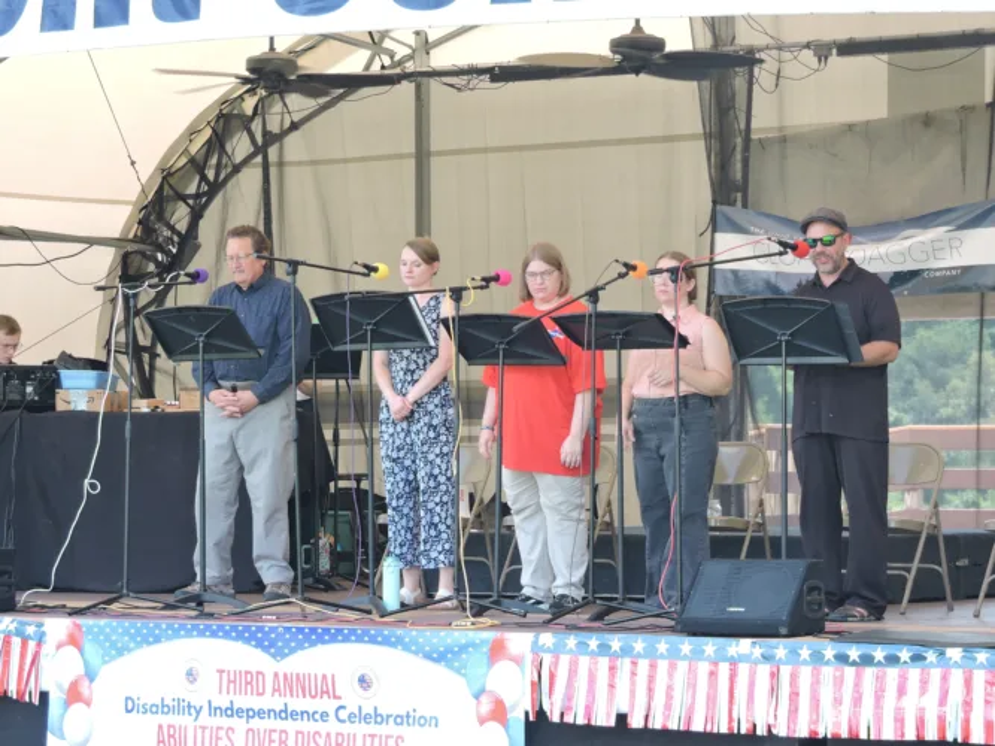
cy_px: 373
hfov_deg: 16.4
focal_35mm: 120
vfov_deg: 12.3
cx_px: 498
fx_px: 3449
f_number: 4.2
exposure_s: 1/100
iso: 125
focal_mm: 21.4
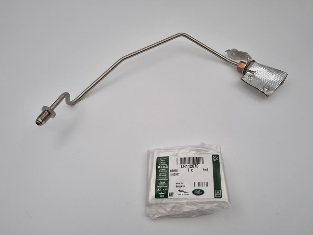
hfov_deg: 65.3
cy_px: 117
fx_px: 244
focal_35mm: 27
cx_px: 159
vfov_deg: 51.3
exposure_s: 1/590
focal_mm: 5.4
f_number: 1.8
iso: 50
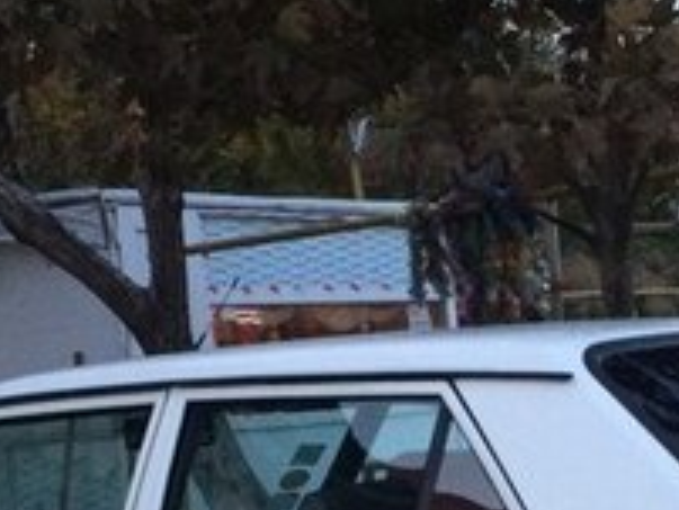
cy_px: 697
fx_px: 1865
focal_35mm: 95
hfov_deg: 20.3
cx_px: 571
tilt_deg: -9.8
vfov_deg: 14.8
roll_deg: +6.3
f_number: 2.2
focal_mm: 4.15
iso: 80
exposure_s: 1/33
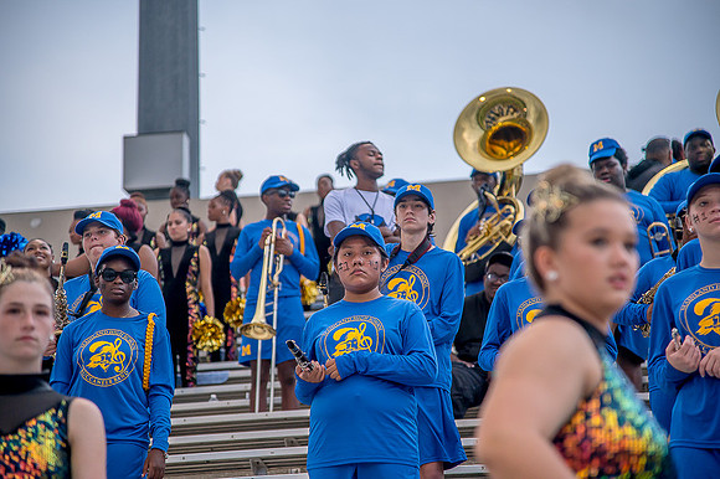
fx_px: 2399
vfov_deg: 11.4
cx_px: 360
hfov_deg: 17.1
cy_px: 240
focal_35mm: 120
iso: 400
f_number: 4
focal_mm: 120
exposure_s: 1/250
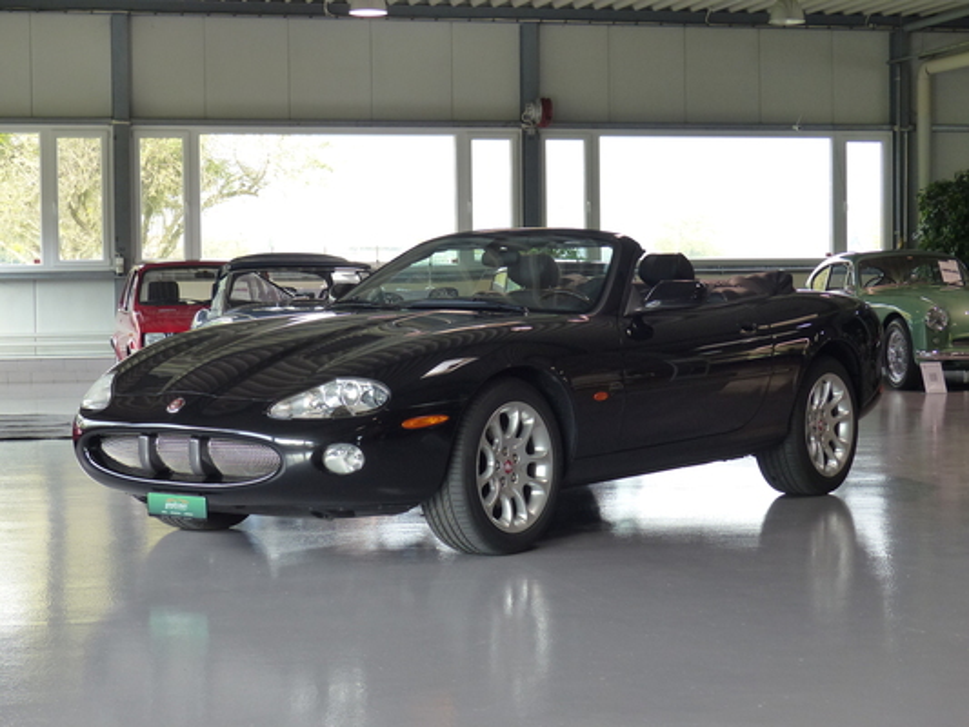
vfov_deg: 20.4
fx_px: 2016
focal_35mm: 72
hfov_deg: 27.0
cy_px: 364
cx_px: 484
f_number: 2.8
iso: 200
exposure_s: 1/60
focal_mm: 13
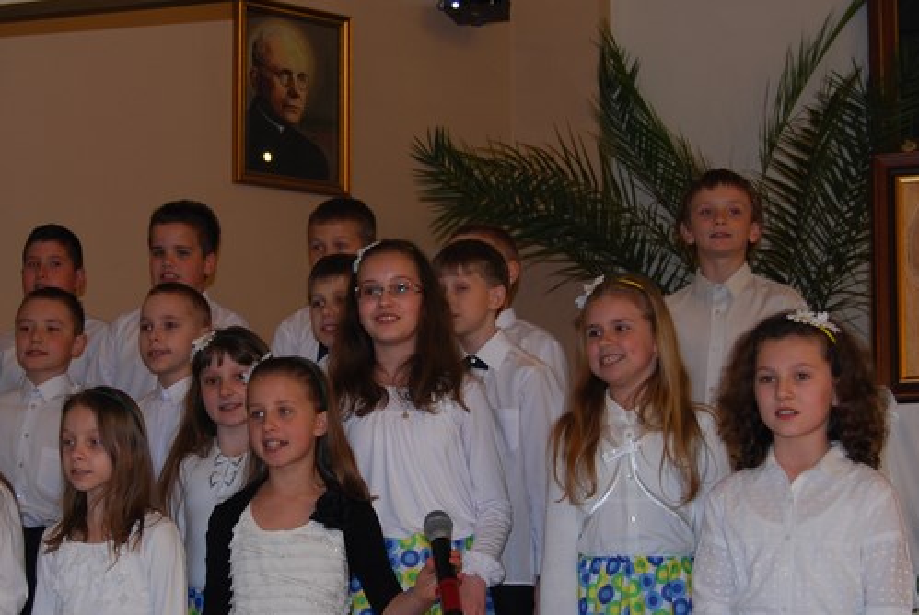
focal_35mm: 77
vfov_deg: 17.7
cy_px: 374
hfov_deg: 26.2
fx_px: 1968
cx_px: 339
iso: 200
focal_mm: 32
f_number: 4.5
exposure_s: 1/60
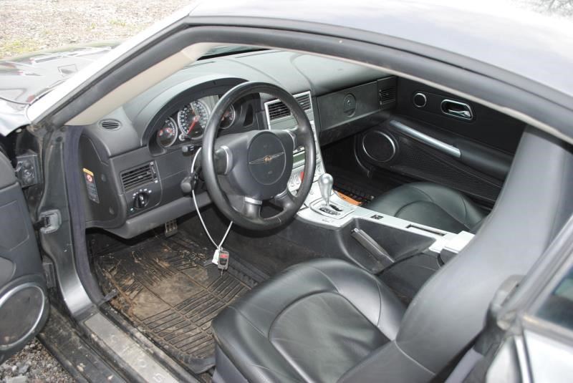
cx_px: 286
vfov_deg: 40.0
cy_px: 192
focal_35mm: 33
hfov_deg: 57.2
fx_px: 526
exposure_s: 1/125
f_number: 3.8
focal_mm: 22
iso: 140
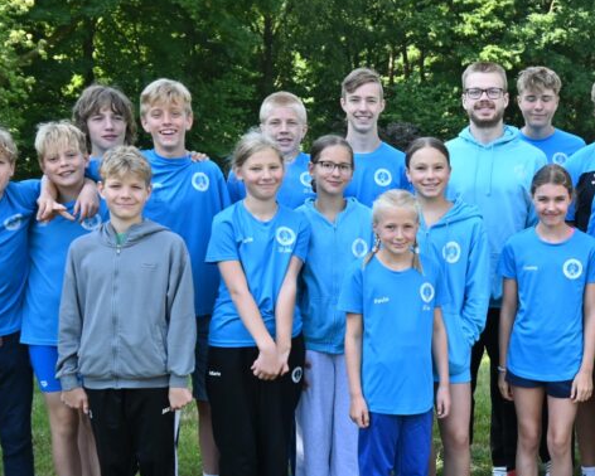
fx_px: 1048
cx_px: 474
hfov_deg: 30.9
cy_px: 320
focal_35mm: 60
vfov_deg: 25.5
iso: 200
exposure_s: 1/250
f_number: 4.5
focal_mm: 19.5
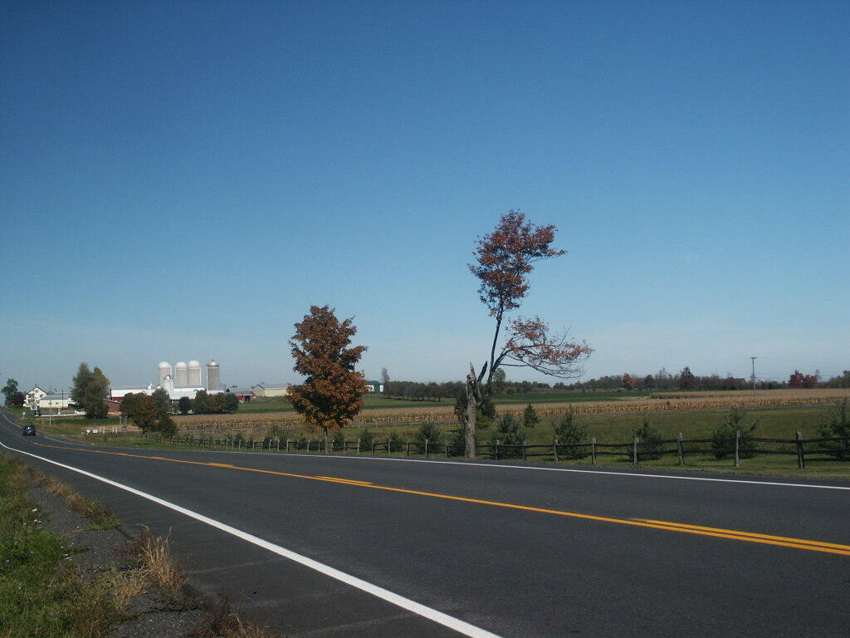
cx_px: 425
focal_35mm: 46
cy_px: 319
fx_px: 1130
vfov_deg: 31.5
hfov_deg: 41.2
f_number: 8
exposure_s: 1/180
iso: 64
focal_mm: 9.63
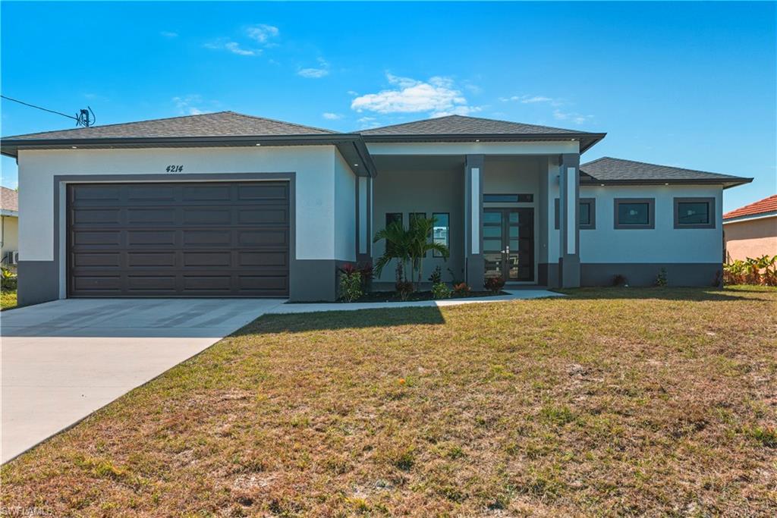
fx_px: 540
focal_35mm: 25
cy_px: 259
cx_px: 388
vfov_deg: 51.3
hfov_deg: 71.5
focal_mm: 25
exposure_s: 1/800
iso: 400
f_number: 9
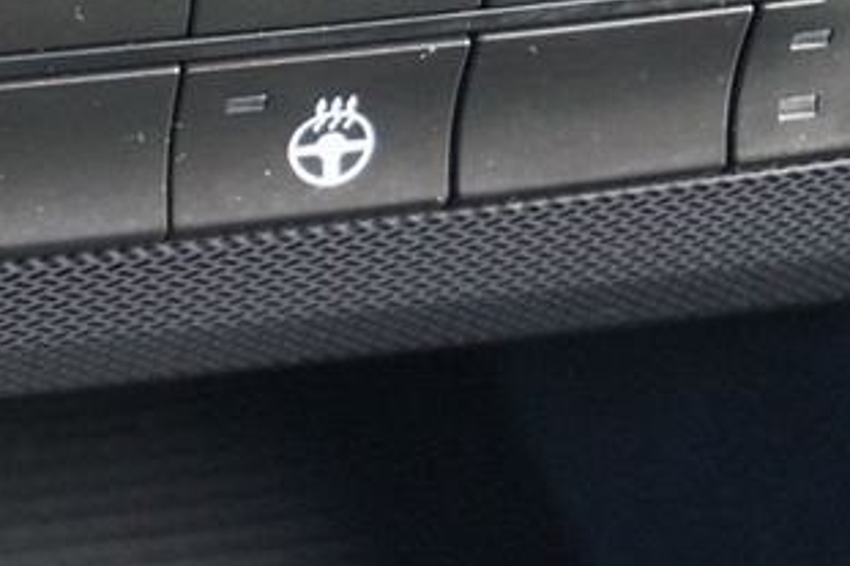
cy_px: 57
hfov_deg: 14.0
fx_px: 3422
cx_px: 109
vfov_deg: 9.4
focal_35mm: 145
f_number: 5.6
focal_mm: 47
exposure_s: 1/40
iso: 3200
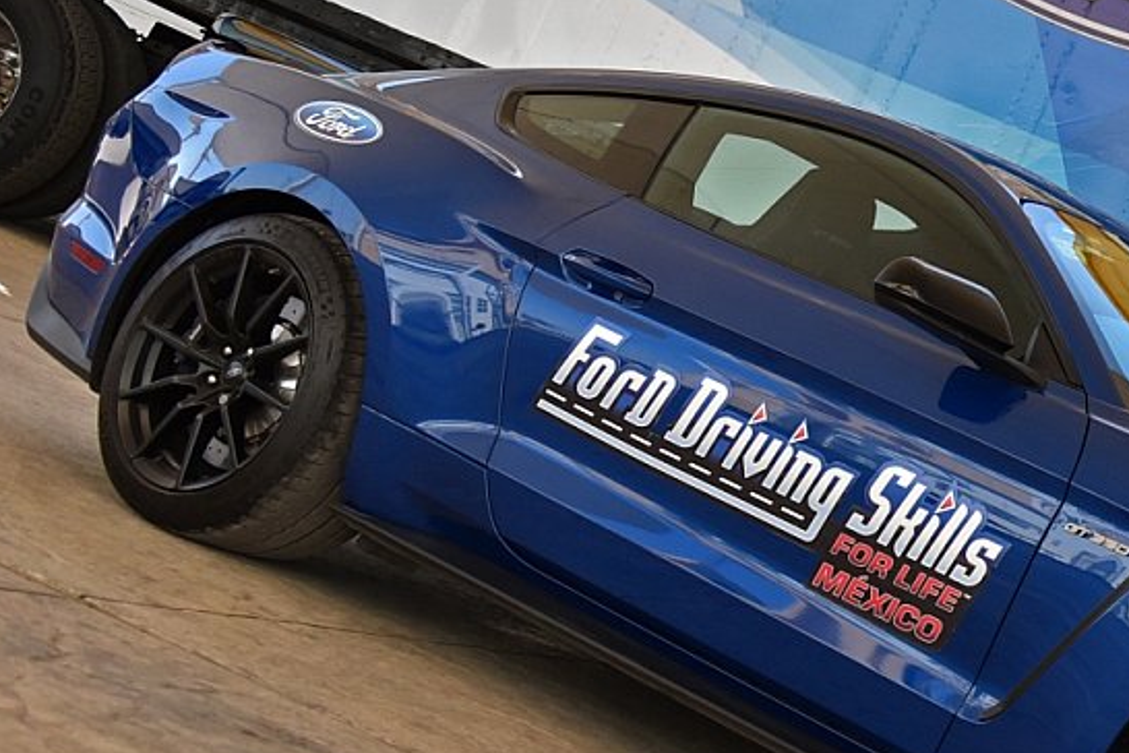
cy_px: 393
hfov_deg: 20.9
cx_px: 1603
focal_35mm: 85
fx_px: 2665
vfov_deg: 16.1
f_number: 3.2
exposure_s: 1/4000
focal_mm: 29
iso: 1000
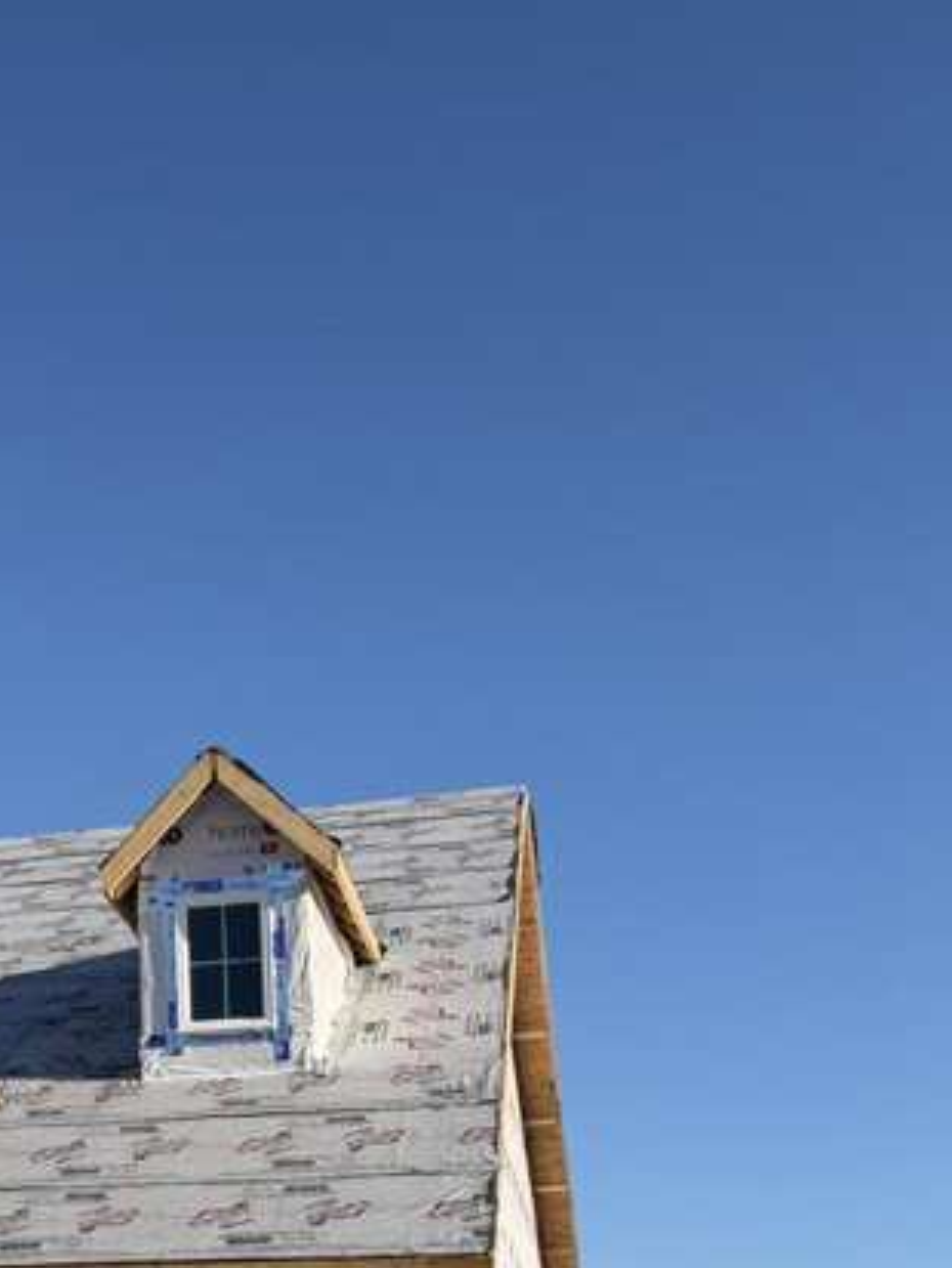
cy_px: 992
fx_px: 2272
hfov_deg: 21.7
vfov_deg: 30.5
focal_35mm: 62
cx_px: -224
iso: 80
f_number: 1.78
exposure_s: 1/4167
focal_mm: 6.76
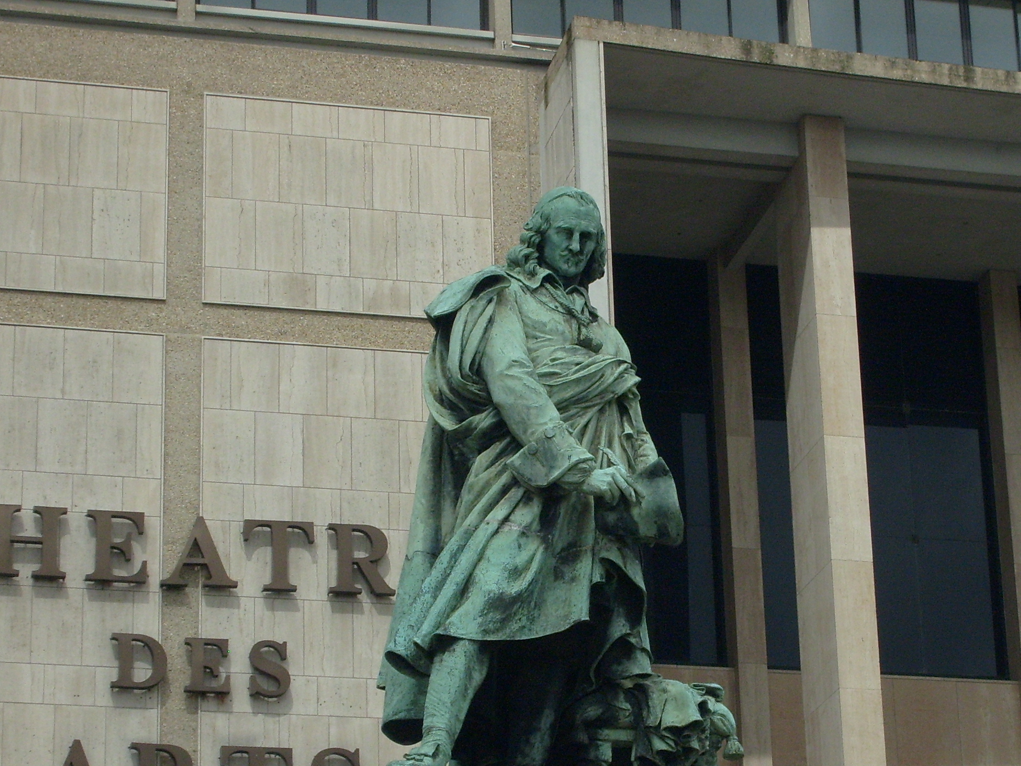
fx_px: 3215
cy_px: 517
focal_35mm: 109
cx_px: 534
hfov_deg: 18.0
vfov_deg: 13.6
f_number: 9.8
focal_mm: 12
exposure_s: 1/125
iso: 80
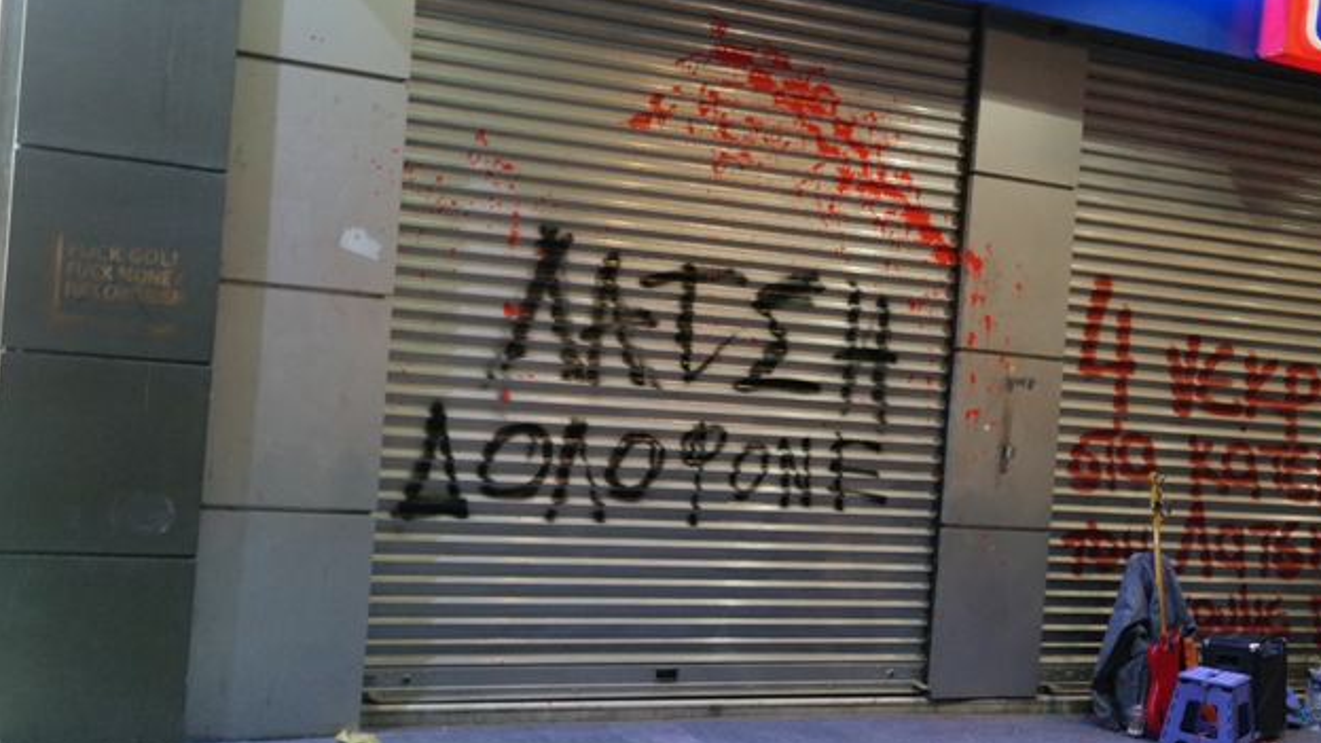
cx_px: 673
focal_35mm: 43
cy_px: 395
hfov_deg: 47.4
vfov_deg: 27.7
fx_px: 1506
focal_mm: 26
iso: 3200
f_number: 4
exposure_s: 1/50
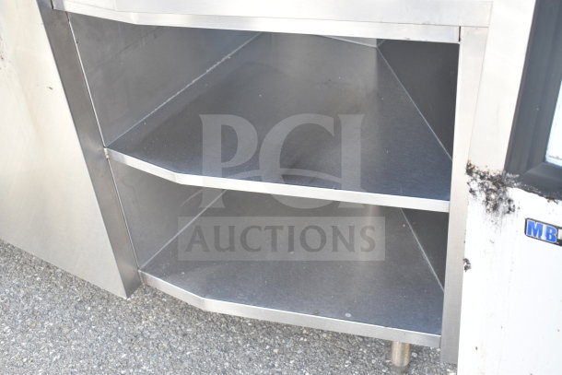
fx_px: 749
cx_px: 281
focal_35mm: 48
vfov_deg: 28.1
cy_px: 188
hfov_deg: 41.1
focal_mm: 32
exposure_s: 1/100
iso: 200
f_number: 5
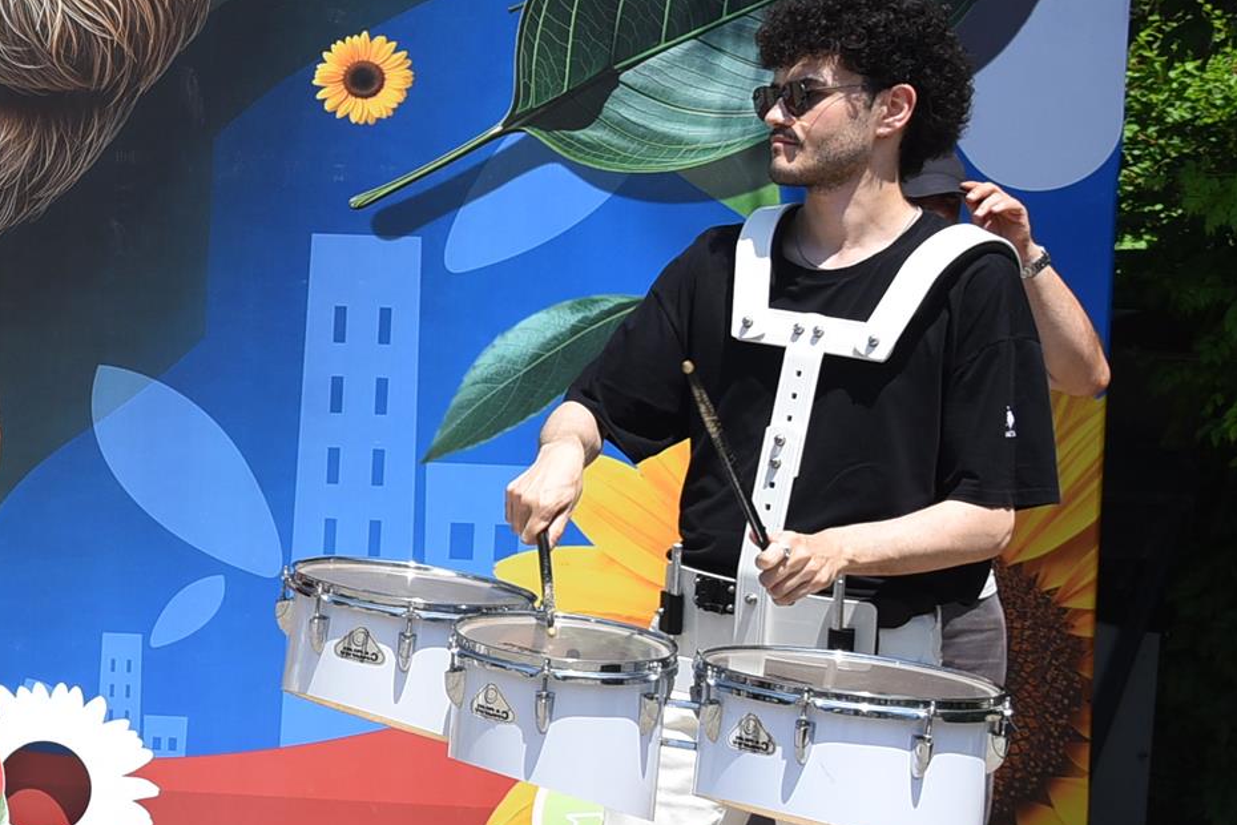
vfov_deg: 13.7
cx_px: -487
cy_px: 342
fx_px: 3436
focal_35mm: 100
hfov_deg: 18.6
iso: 250
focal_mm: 31
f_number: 6.3
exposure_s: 1/800
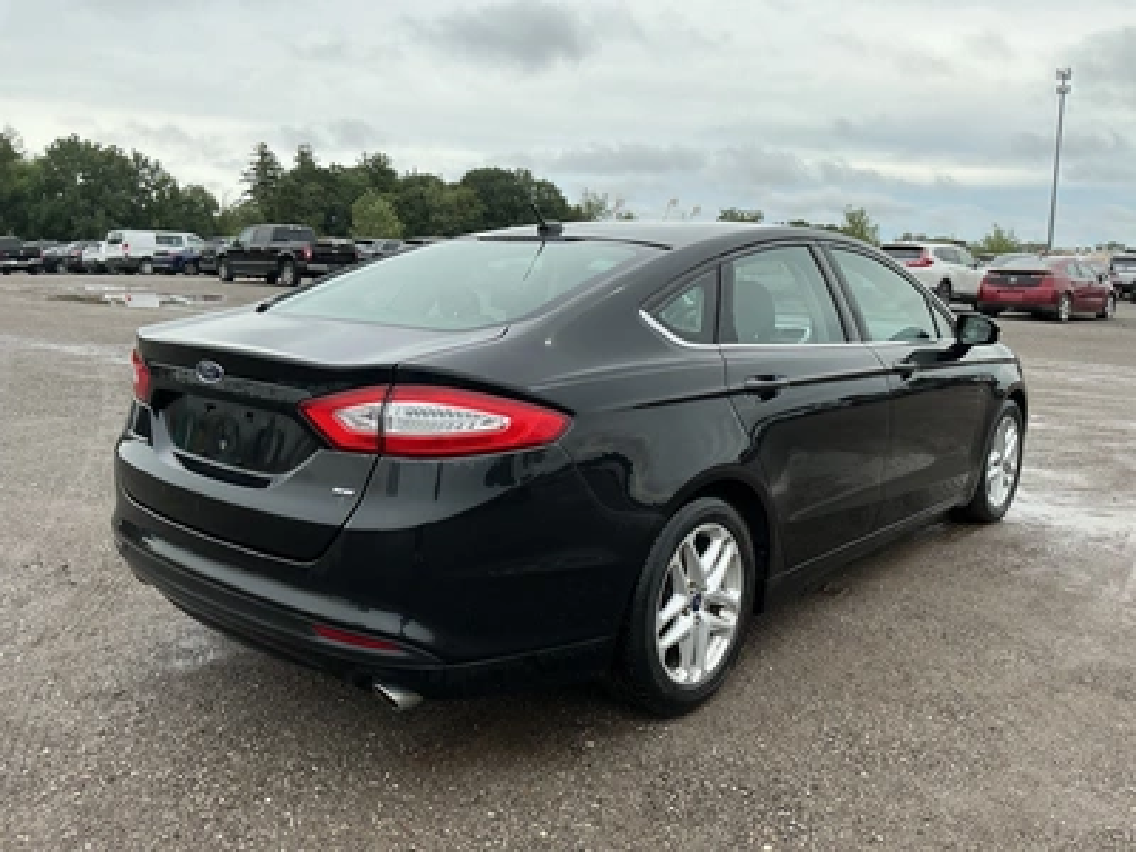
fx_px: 919
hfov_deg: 63.4
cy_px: 426
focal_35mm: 28
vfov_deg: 49.7
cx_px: 568
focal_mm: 3
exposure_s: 1/1195
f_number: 1.8
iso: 25
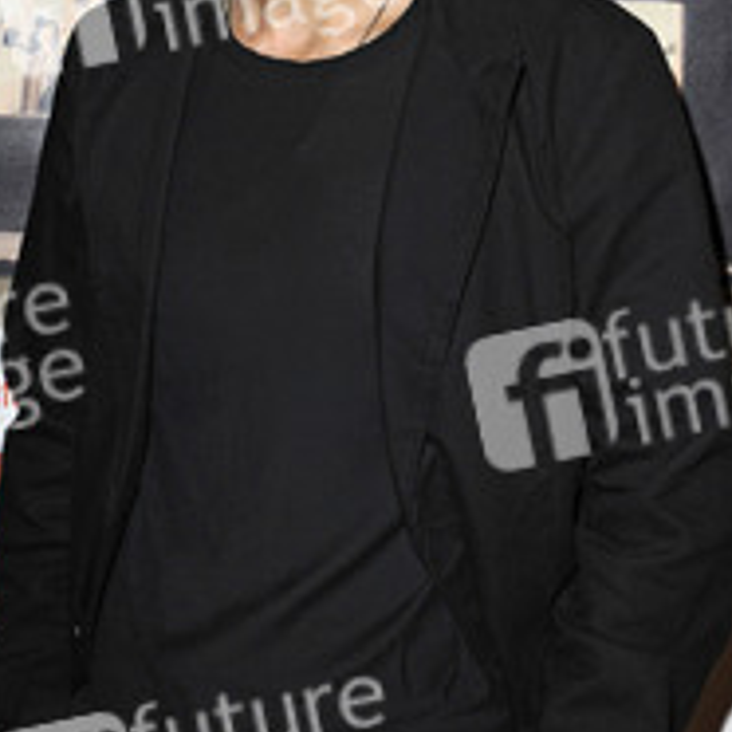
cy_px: 181
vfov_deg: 27.3
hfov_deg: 27.7
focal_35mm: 62
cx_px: 313
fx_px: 1483
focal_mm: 34
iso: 1000
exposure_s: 1/60
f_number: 5.6
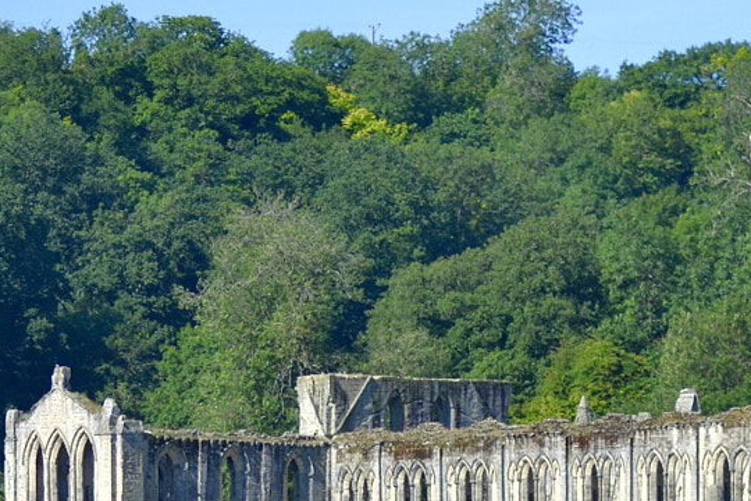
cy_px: 437
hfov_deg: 3.9
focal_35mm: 533
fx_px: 11118
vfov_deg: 2.6
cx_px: 651
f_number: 5.6
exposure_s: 1/500
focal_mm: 120
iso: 125
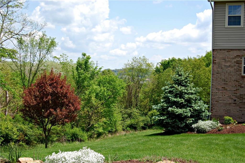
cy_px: 82
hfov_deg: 35.1
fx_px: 387
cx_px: 122
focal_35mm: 57
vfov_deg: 23.7
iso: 200
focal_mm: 38
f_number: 9
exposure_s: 1/320
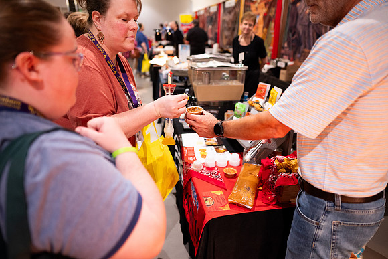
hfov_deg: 73.7
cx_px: 194
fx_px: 259
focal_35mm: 24
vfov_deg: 53.2
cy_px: 130
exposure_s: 1/200
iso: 1250
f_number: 1.8
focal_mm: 24
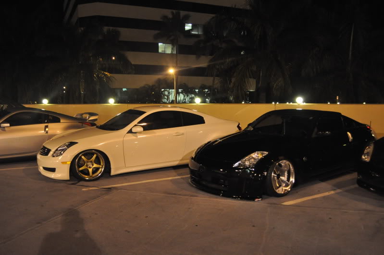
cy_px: 128
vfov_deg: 39.9
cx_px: 192
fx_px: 352
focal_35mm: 33
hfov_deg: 57.3
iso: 3200
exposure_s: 1/25
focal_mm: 22
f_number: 4
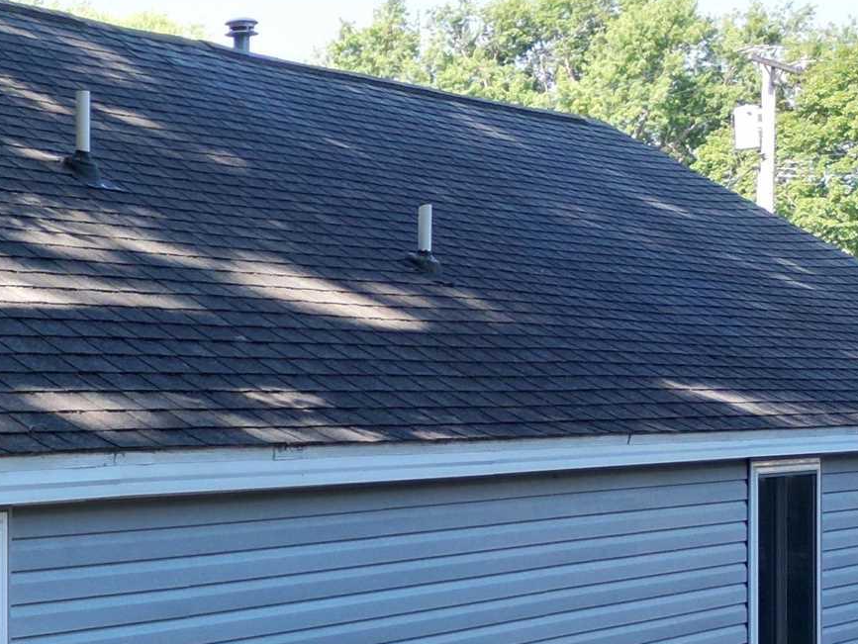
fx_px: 2108
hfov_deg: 20.5
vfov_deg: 17.3
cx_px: -339
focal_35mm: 85
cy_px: 430
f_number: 1.7
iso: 100
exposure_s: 1/500
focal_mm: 6.72
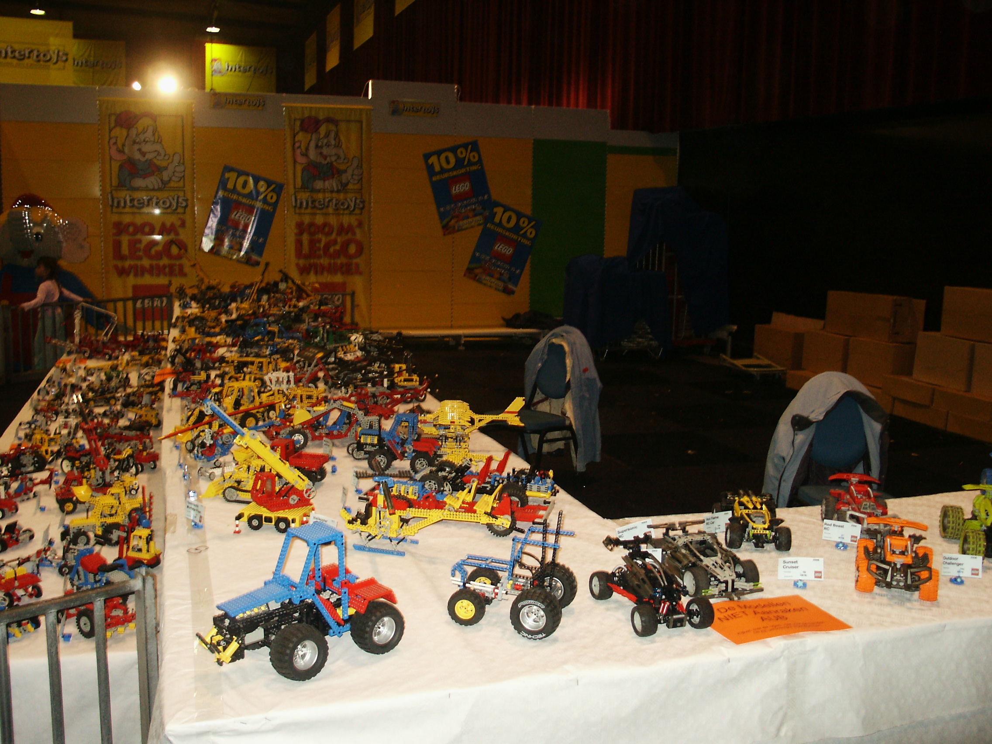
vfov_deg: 40.7
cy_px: 372
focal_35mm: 35
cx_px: 496
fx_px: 1003
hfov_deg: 52.6
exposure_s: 1/45
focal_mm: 7.18
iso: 200
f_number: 3
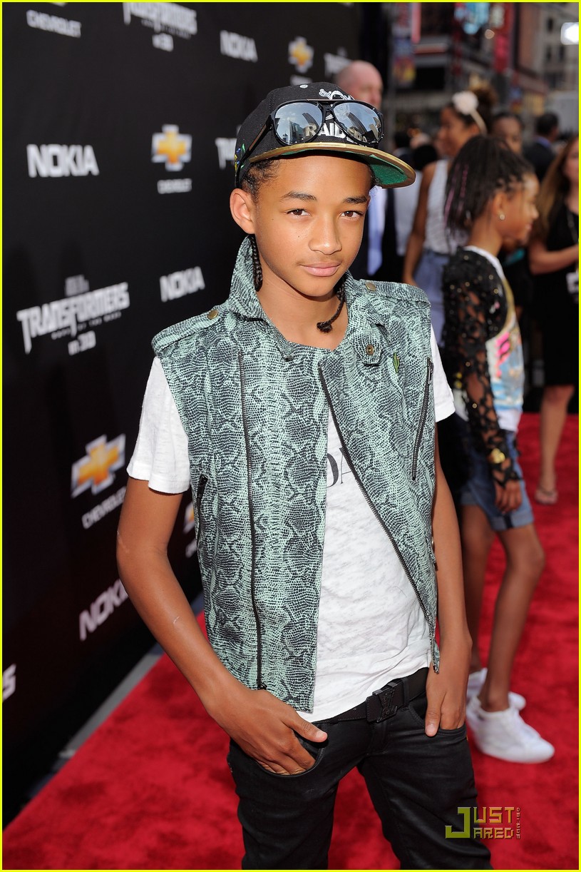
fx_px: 1331
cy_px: 436
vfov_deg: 36.2
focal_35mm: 55
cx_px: 290
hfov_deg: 24.6
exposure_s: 1/200
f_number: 5
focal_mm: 55
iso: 250
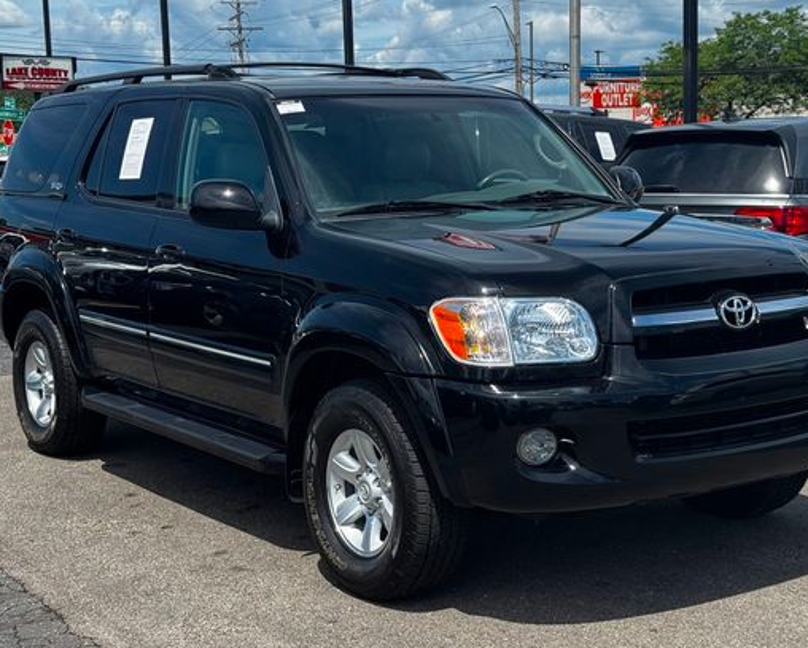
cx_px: 418
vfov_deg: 25.8
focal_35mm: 59
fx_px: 1412
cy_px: 330
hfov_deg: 31.9
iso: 64
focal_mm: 6.76
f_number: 1.78
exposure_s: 1/3257
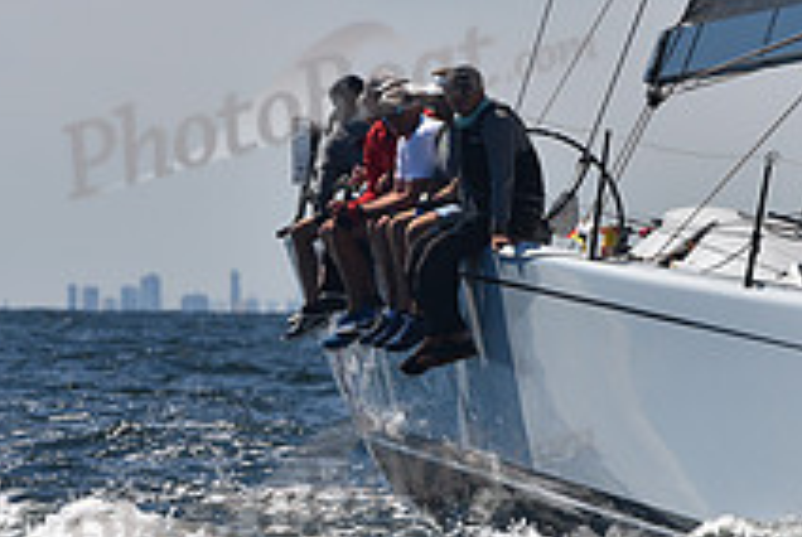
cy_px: 244
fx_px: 11266
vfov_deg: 2.7
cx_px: 794
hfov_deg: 4.1
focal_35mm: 505
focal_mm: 185
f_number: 5.6
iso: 200
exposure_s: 1/800
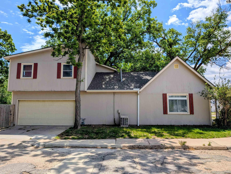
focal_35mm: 24
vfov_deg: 56.9
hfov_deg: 71.5
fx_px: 160
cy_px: 87
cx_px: 116
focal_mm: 6.9
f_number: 1.68
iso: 21
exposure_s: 1/1458
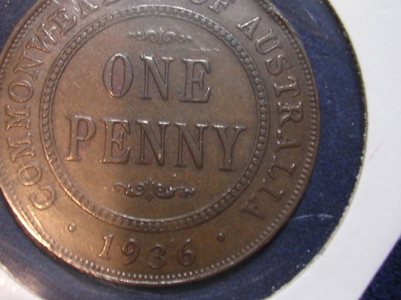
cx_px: 144
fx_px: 626
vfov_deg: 27.0
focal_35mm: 54
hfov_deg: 35.3
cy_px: 120
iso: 100
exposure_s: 1/7.2
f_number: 2.8
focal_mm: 5.8
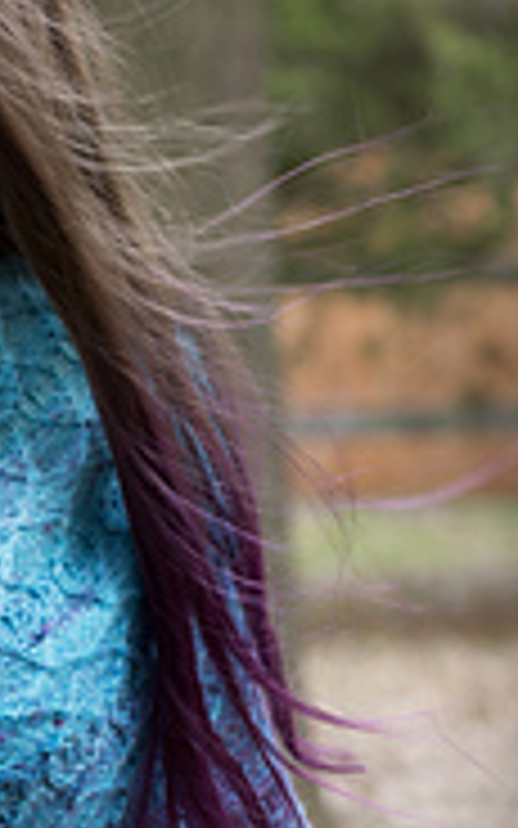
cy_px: 693
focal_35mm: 302
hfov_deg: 4.3
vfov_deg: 6.9
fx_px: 6821
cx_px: -403
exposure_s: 1/80
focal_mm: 85
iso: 200
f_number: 5.6
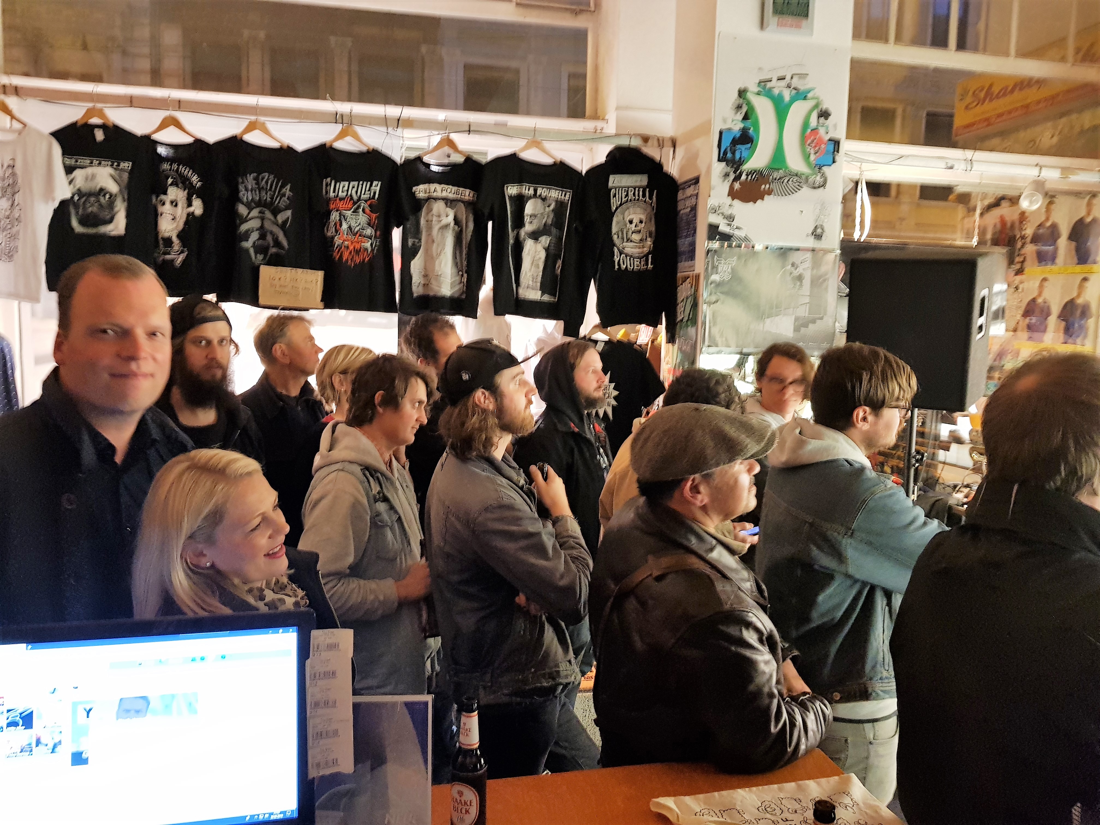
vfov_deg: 53.1
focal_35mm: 26
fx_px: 826
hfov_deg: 67.3
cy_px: 412
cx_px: 550
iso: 250
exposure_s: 1/10
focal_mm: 4.2
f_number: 1.7
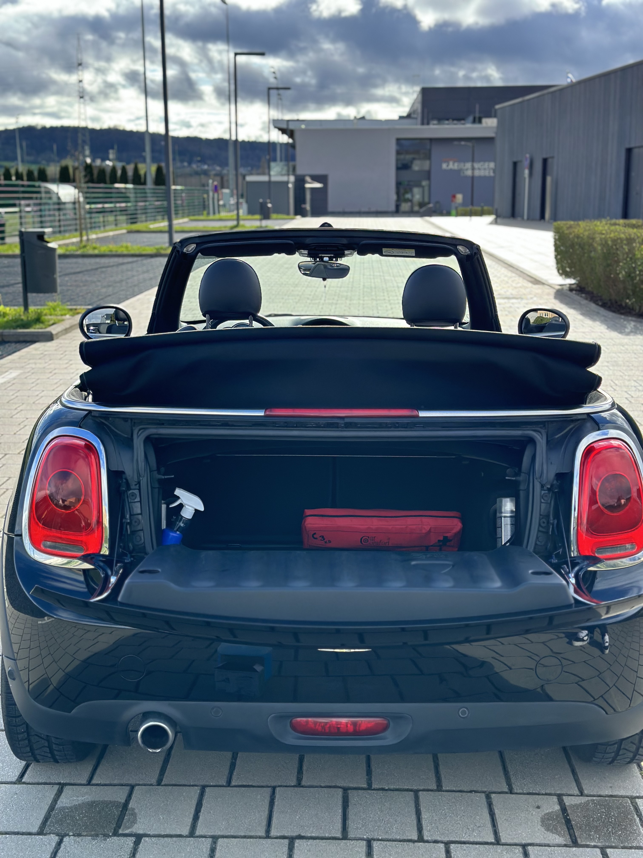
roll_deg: -0.1
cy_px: 429
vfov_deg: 39.7
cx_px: 322
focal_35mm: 48
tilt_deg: -11.8
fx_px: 1189
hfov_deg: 30.3
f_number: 1.78
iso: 80
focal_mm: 6.86
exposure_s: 1/1880
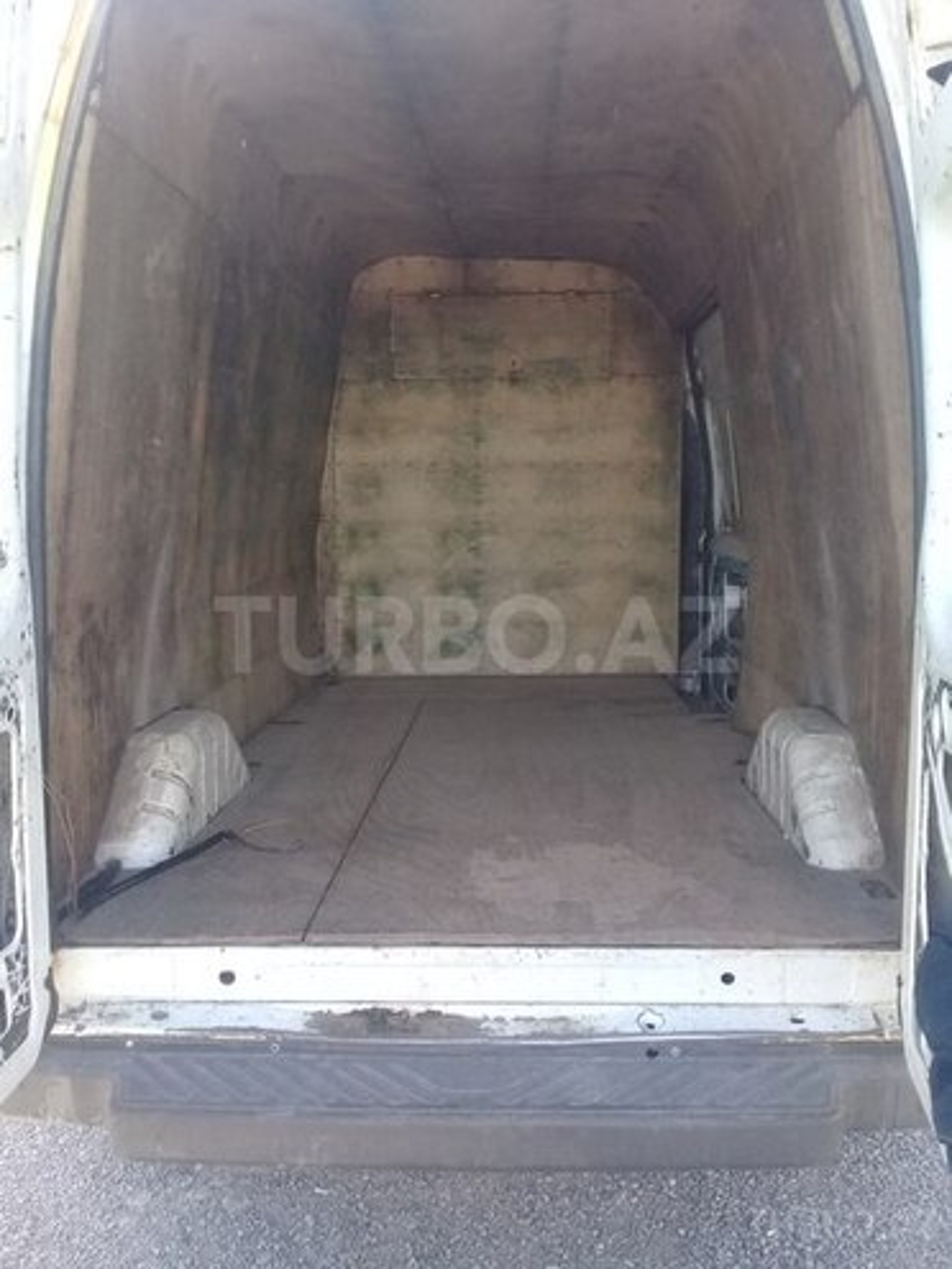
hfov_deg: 45.4
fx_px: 1137
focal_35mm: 31
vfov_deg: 58.4
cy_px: 634
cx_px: 476
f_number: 2.2
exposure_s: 1/100
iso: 64
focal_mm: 3.3
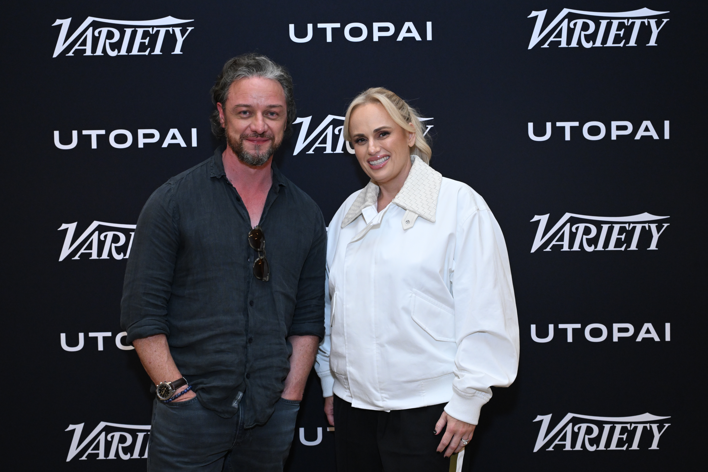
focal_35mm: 44
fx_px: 865
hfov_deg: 44.5
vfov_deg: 30.5
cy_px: 238
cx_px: 349
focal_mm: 43
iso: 4000
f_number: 7.1
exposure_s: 1/200
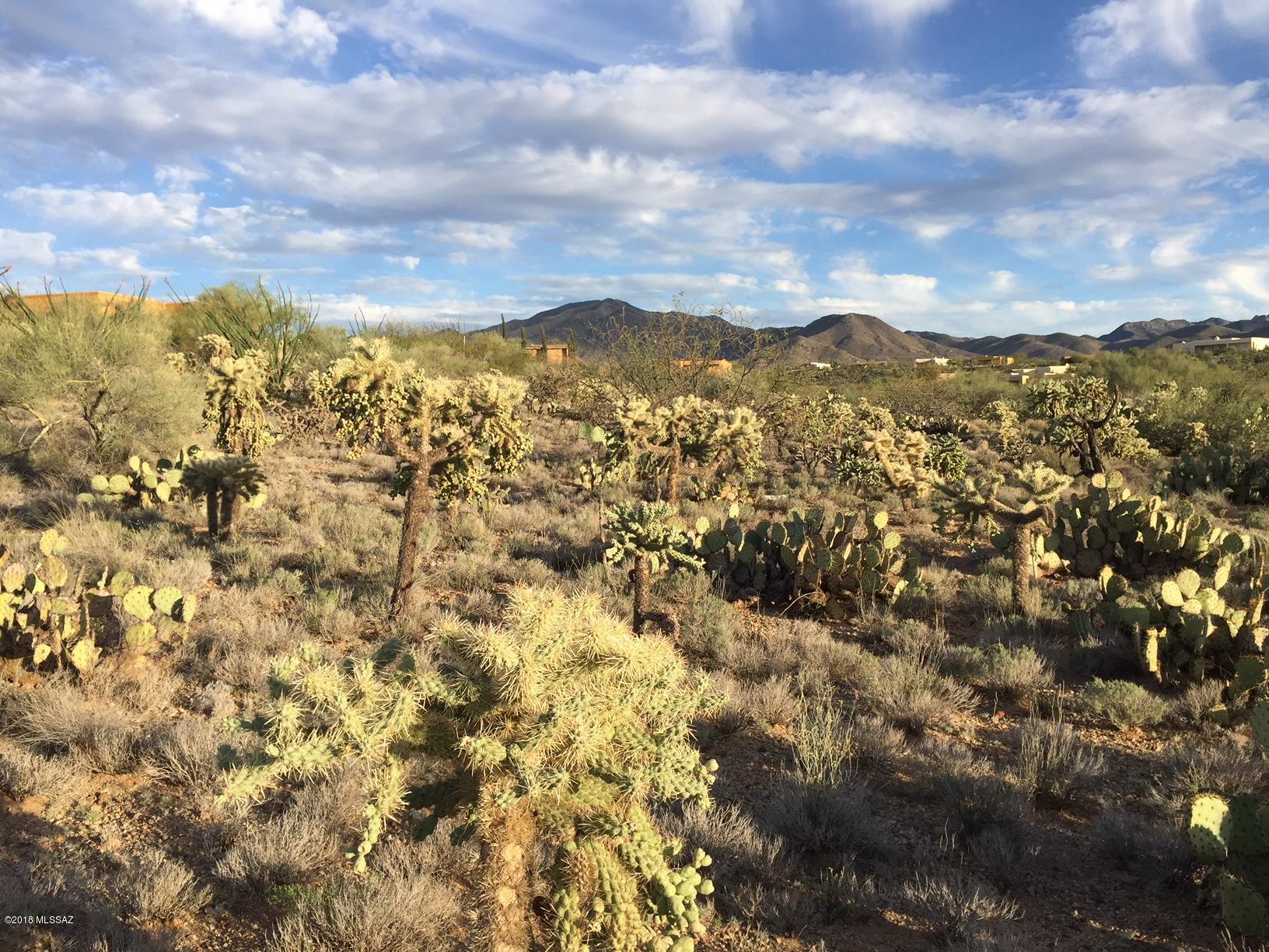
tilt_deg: -2.3
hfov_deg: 61.7
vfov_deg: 48.2
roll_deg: +0.4
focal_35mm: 29
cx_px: 634
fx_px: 1063
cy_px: 476
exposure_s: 1/1099
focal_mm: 4.15
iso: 32
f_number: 2.2
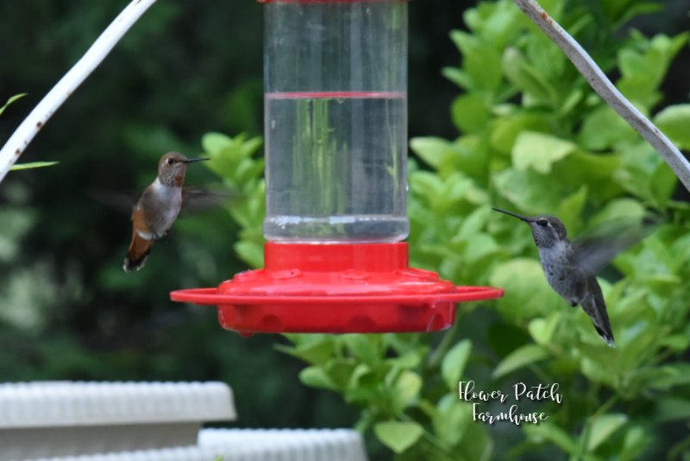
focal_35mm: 120
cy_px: 230
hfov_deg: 17.1
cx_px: 345
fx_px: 2301
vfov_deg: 11.4
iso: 3200
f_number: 8
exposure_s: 1/125
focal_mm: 120
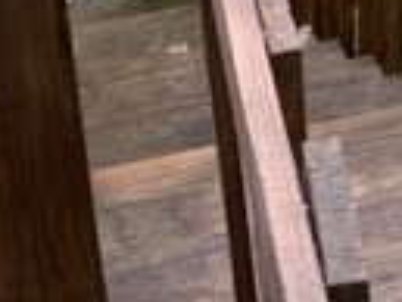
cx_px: 312
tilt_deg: -24.1
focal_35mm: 129
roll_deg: +4.5
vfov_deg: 10.1
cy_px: -414
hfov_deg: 15.2
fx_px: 1499
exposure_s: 1/130
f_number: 1.6
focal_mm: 4.2
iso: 32
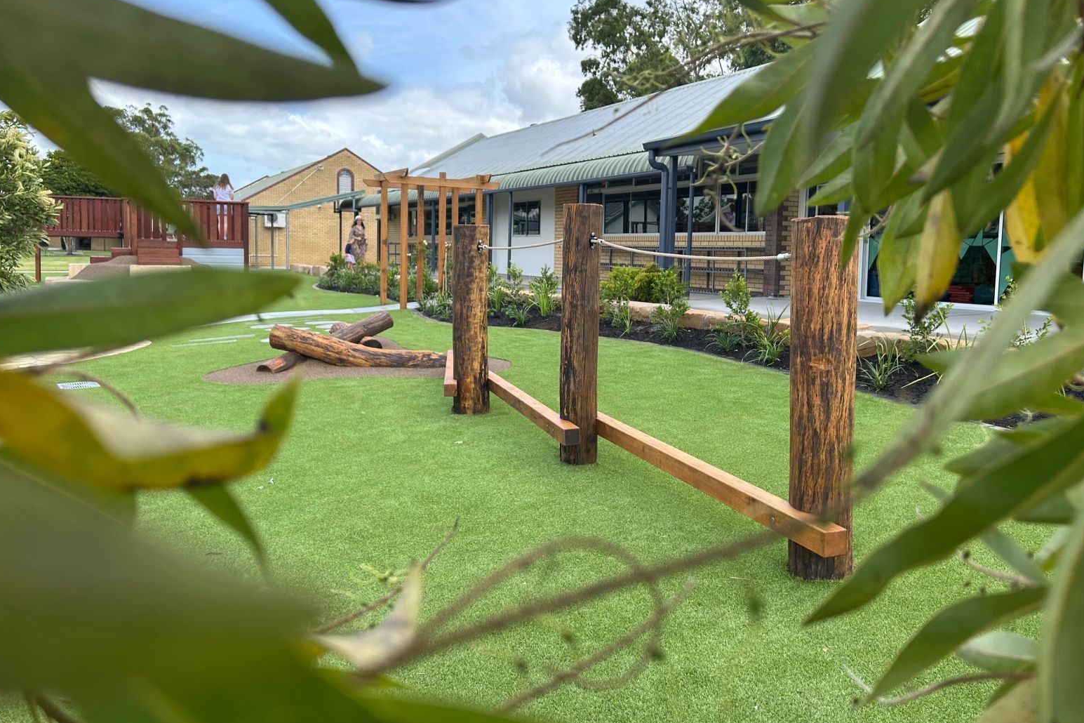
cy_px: 312
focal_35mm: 28
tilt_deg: -3.0
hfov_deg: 65.5
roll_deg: -0.3
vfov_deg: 46.3
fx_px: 843
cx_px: 542
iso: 50
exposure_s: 1/1575
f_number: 1.5
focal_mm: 5.7
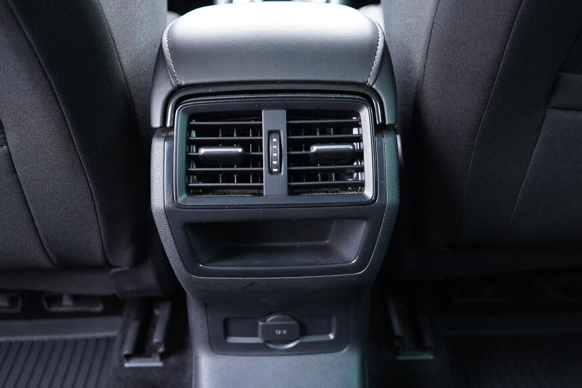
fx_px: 582
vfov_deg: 36.9
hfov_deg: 53.1
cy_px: 194
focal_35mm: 36
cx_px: 291
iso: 2000
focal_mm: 24
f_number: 2.8
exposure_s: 1/40
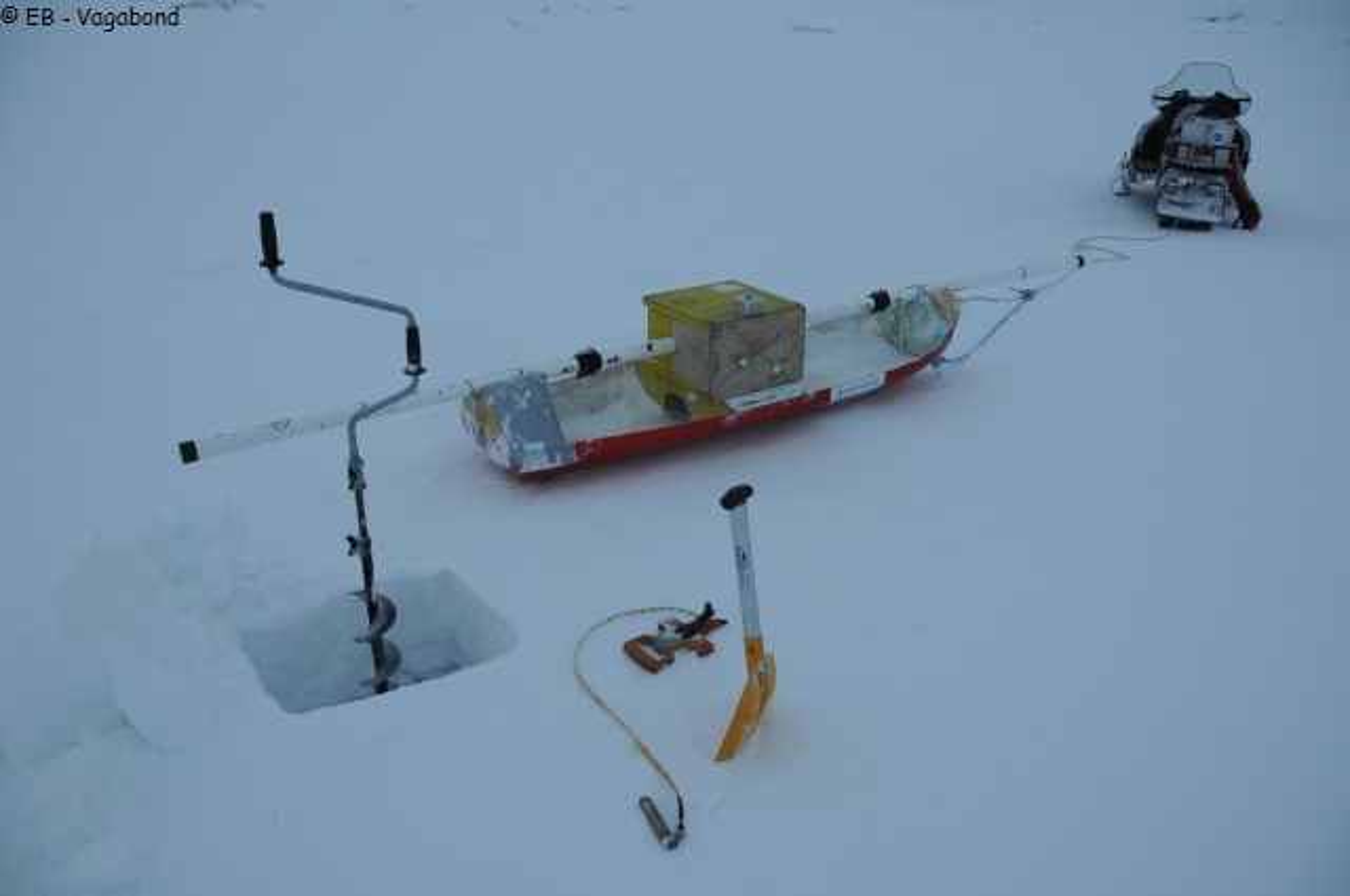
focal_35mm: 27
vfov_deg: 47.8
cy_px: 448
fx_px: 1011
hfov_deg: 67.4
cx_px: 675
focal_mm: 18
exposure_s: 1/100
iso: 200
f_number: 5
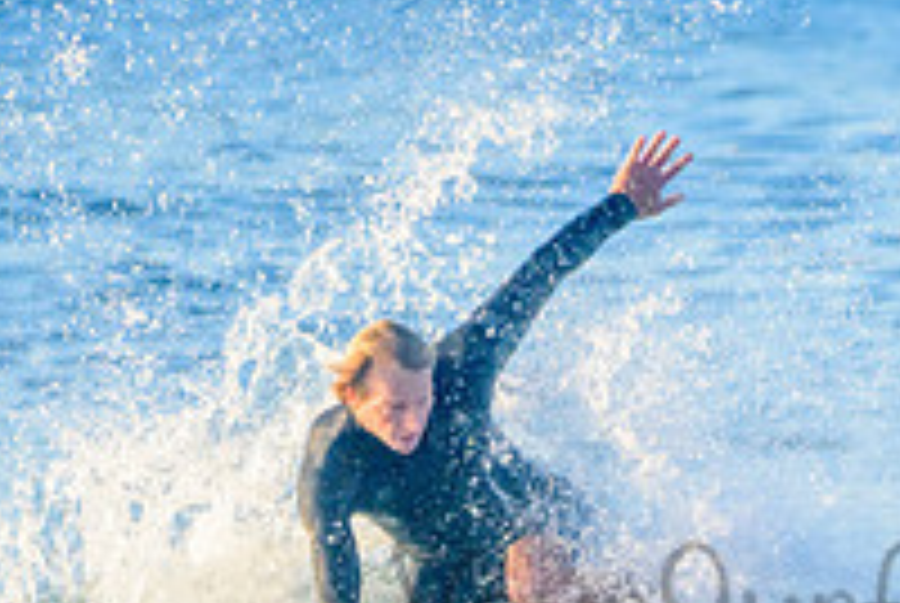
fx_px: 54379
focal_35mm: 2172
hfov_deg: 0.9
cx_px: 855
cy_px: 574
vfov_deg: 0.6
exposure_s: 1/2000
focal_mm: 500
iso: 900
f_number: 5.6
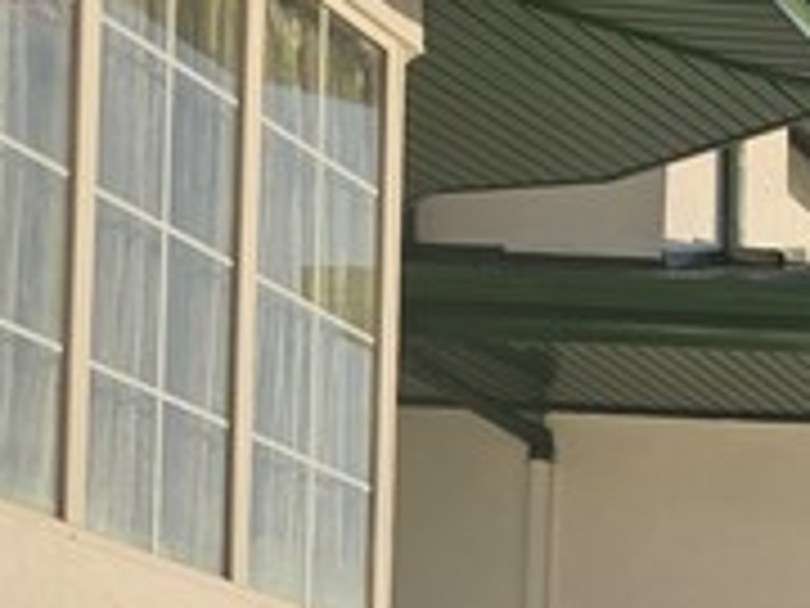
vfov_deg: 11.2
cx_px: 1924
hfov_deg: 12.8
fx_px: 2785
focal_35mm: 119
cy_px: 1243
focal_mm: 6.3
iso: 10
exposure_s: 1/554
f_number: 1.7
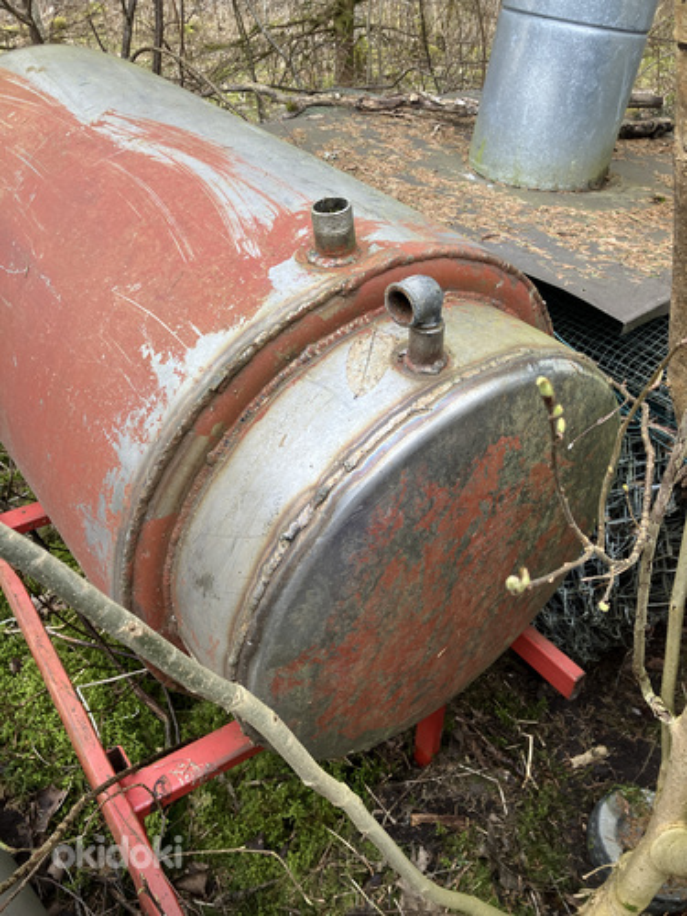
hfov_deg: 49.7
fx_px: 741
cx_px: 344
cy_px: 458
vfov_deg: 63.4
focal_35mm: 28
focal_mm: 3.99
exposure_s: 1/121
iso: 40
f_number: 1.8
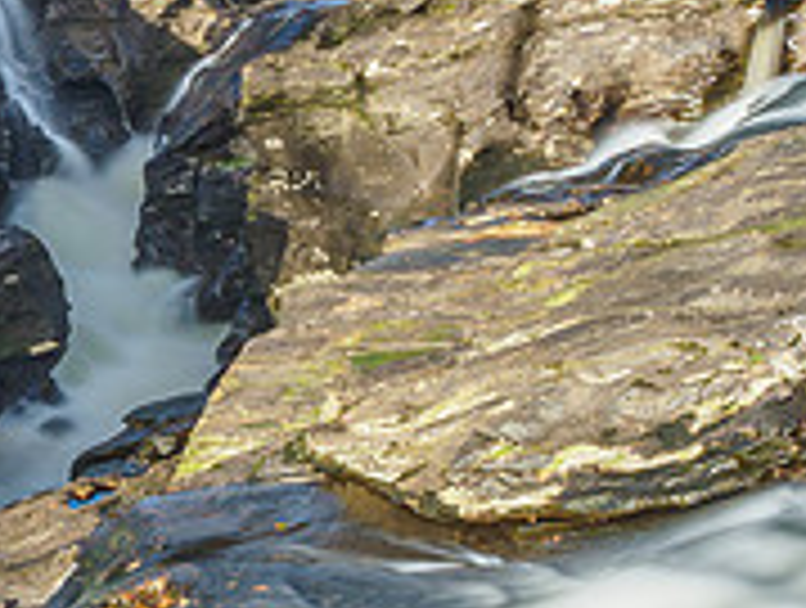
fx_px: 2006
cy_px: 518
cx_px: -116
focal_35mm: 86
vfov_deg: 17.0
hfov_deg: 21.4
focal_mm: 12
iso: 200
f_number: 10
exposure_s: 5
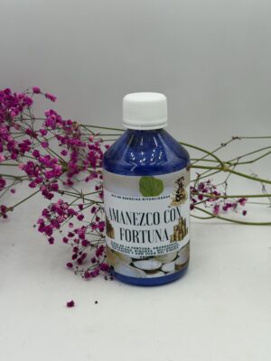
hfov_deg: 30.3
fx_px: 501
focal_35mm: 48
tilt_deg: -16.6
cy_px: 180
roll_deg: +0.2
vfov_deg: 39.7
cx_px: 136
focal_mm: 6.76
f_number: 1.78
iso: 64
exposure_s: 1/3891
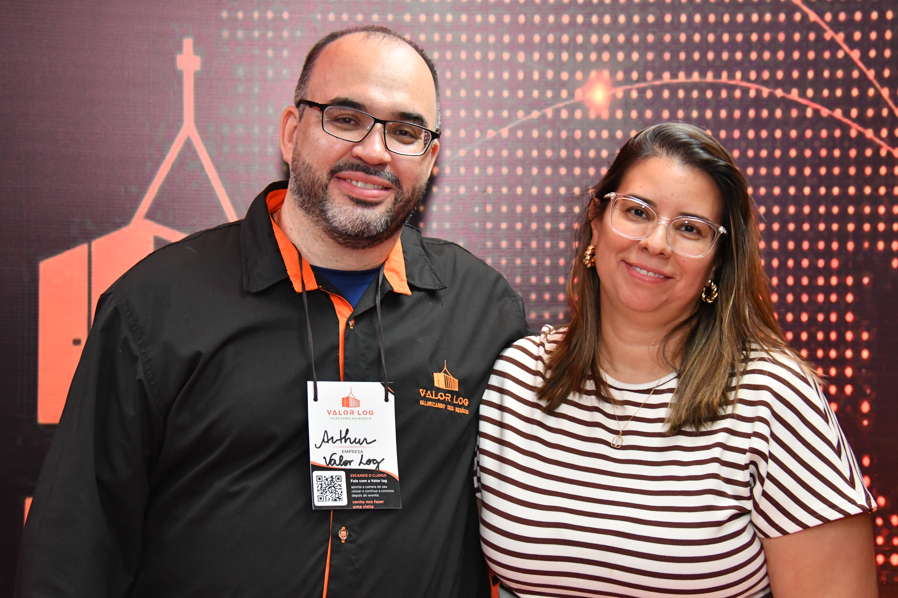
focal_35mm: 102
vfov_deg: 13.4
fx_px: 2544
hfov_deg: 20.0
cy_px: 299
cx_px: 449
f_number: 5.6
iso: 3600
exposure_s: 1/200
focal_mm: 68
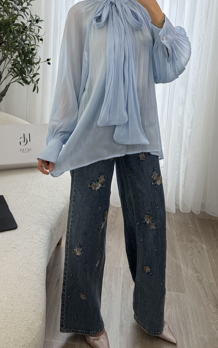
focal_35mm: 28
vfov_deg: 66.5
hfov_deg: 44.5
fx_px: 266
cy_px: 177
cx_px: 102
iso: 80
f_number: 1.78
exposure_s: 1/372
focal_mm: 6.76
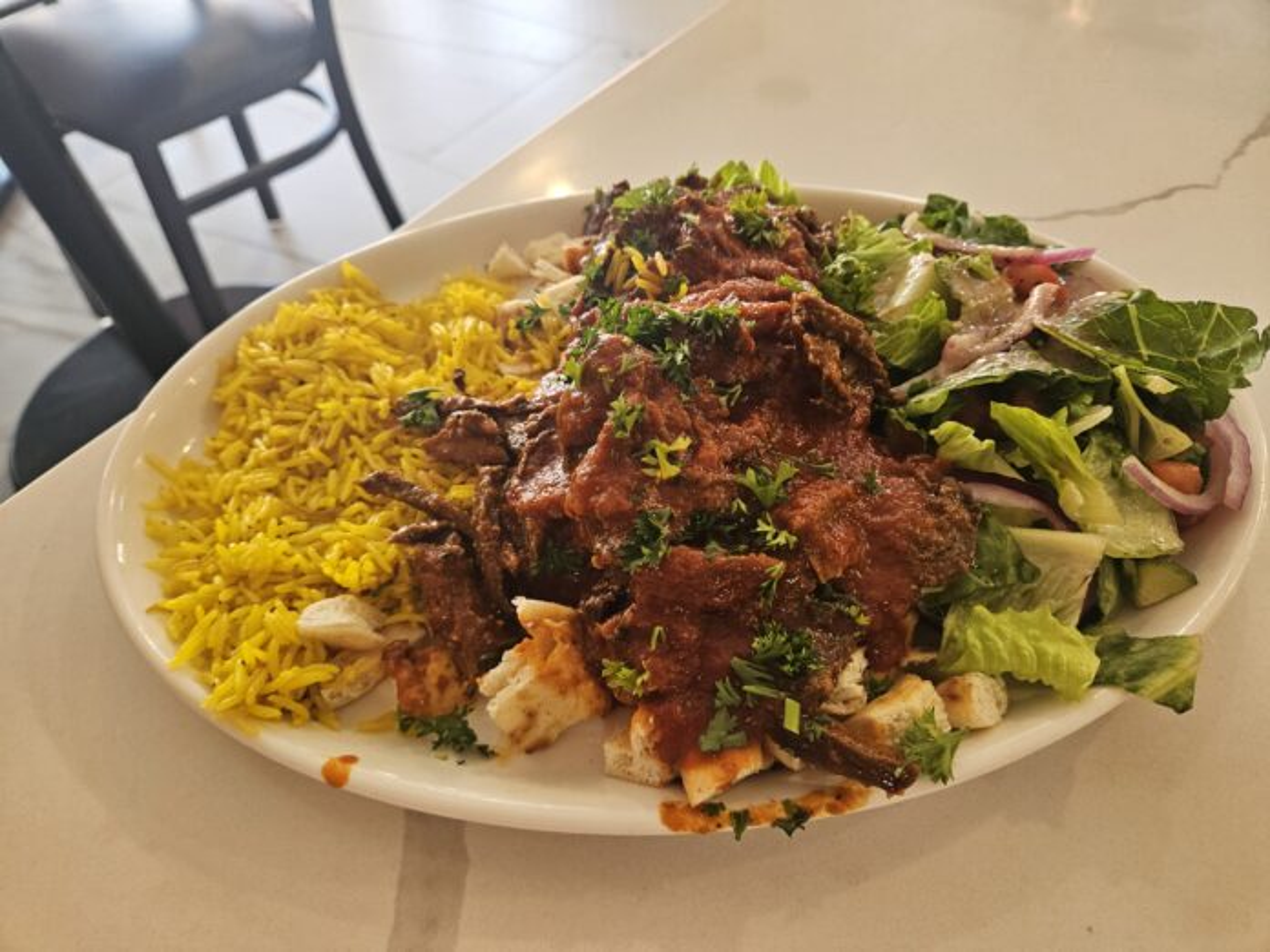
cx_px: 635
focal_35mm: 23
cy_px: 476
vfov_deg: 58.9
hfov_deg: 73.9
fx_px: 844
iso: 250
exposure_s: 1/120
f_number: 1.8
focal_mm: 5.4
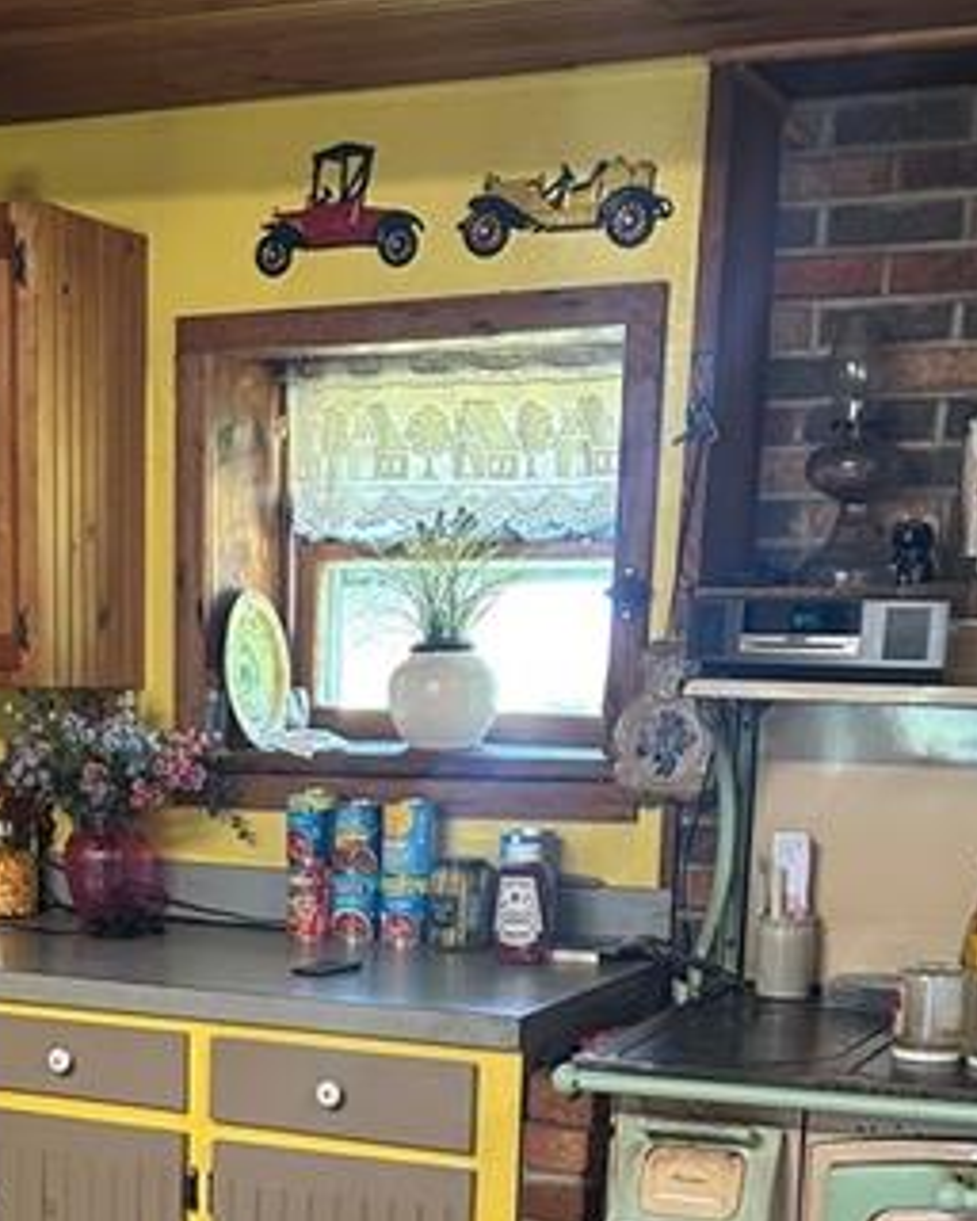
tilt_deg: -10.3
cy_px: 1118
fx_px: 2205
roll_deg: -1.2
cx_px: 256
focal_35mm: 61
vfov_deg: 29.6
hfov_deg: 24.7
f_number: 1.5
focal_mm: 5.7
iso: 250
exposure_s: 1/60
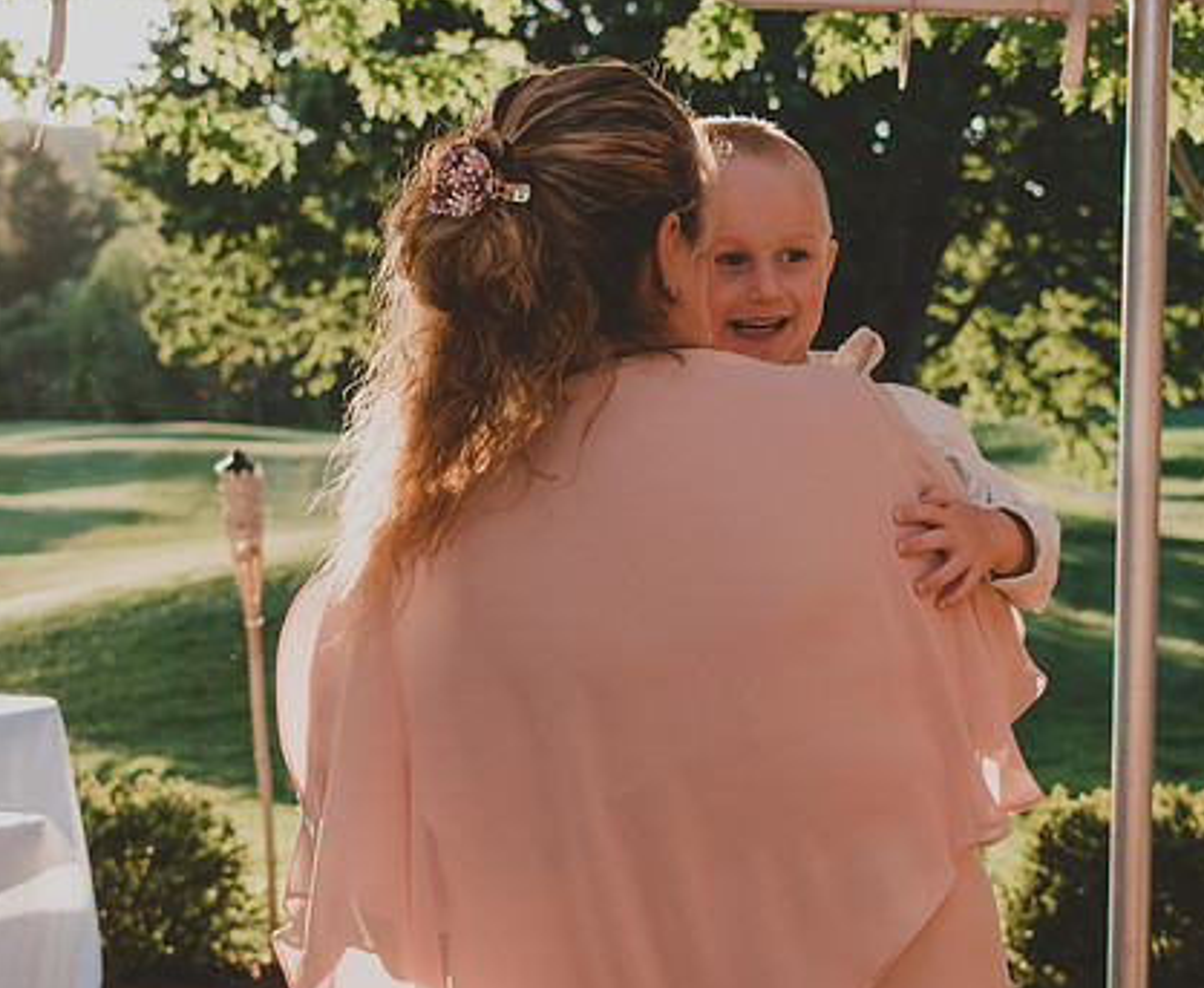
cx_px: 627
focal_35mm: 108
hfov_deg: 17.6
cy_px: 588
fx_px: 3887
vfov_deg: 14.5
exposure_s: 1/160
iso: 100
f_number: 6.3
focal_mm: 48
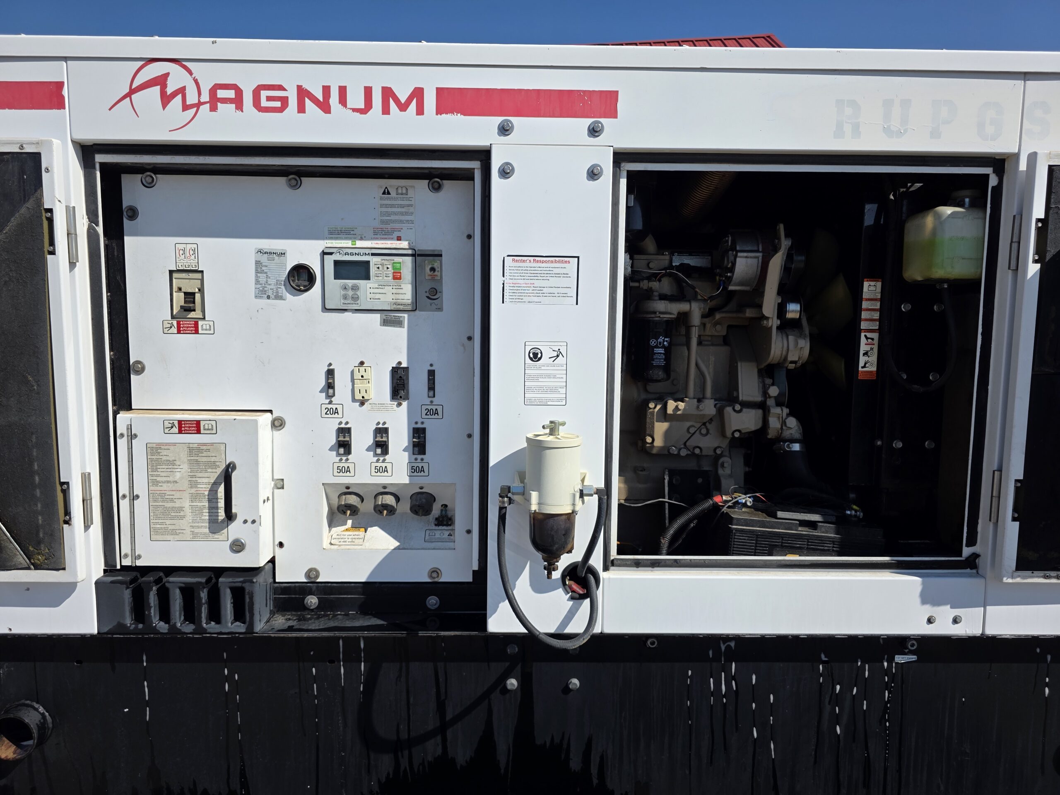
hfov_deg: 73.9
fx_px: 704
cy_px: 398
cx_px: 530
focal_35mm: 23
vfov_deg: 58.9
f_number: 1.7
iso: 80
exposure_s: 1/7626
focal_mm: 6.3
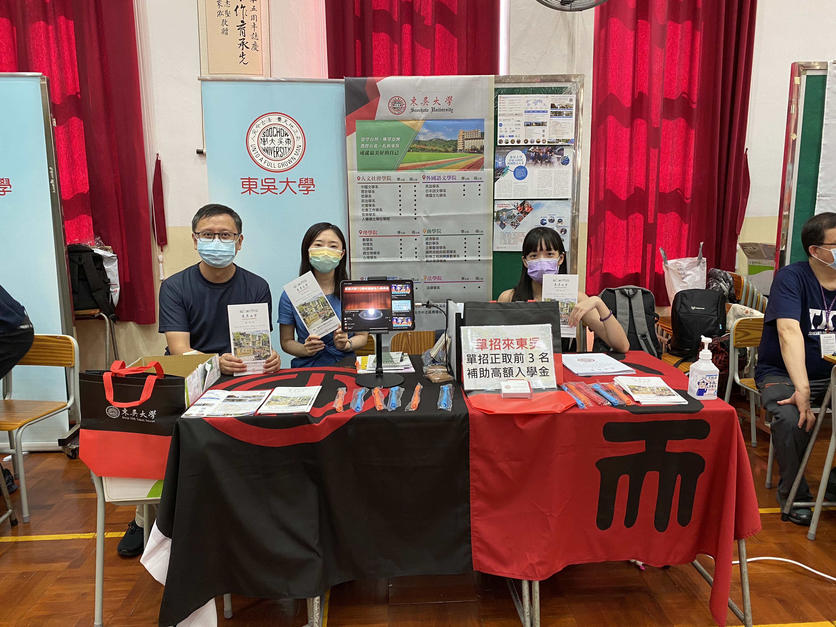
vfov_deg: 53.1
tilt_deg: -10.0
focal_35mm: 26
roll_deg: +0.3
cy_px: 314
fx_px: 628
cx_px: 418
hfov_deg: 67.3
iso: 80
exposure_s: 1/50
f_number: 1.8
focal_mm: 4.25
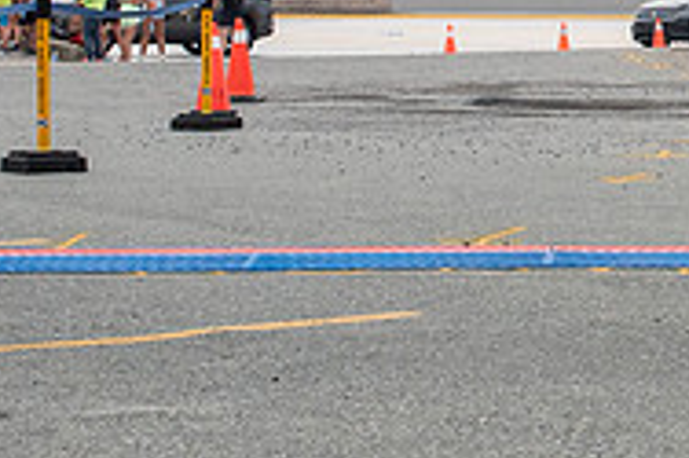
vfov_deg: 8.6
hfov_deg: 12.9
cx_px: 817
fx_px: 2983
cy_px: -153
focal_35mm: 156
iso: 800
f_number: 4
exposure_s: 1/4000
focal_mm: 31
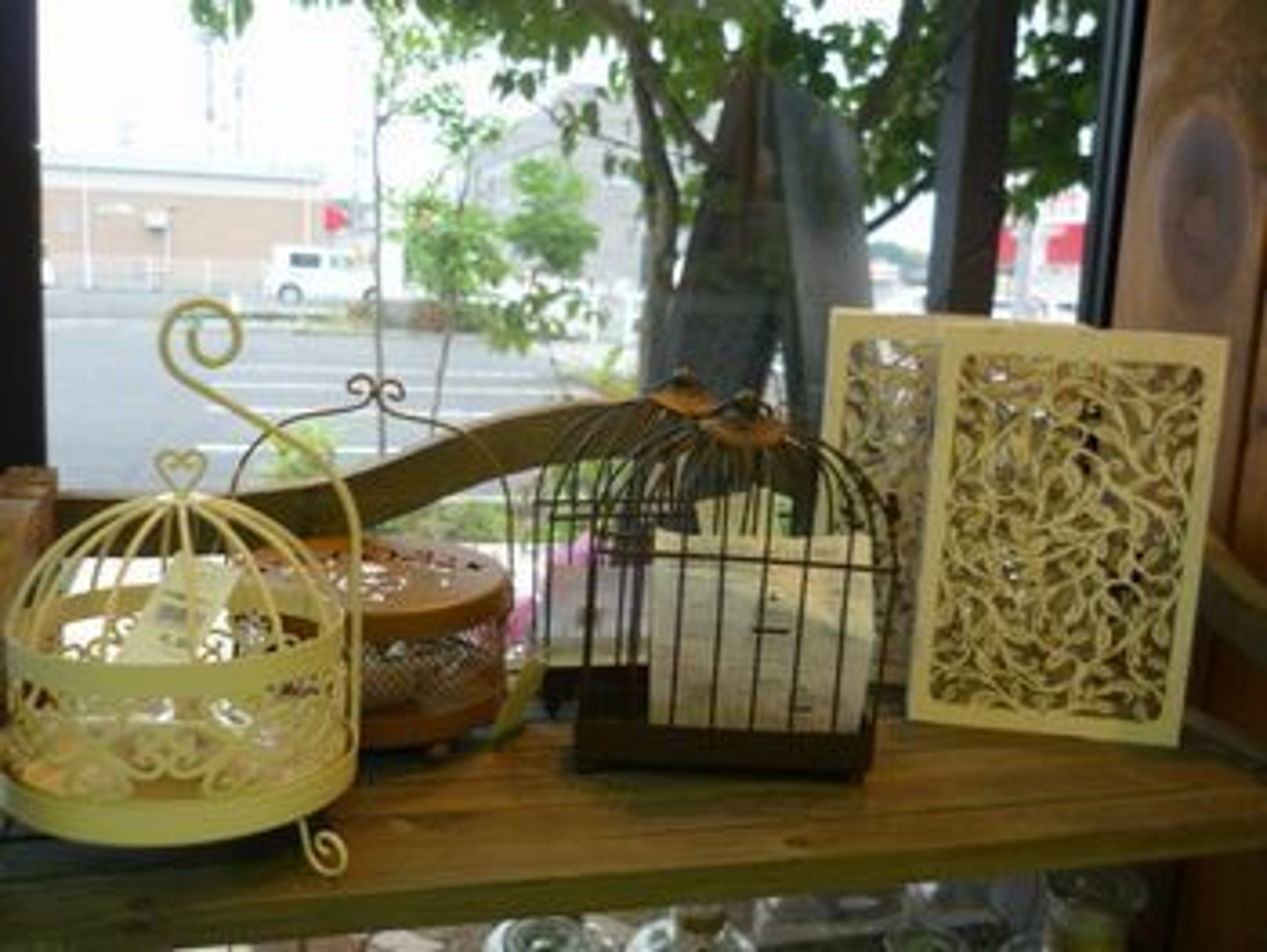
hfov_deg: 55.3
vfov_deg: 43.0
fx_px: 1209
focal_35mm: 33
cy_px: 476
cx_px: 634
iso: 100
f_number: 2.8
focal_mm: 5.5
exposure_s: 1/13
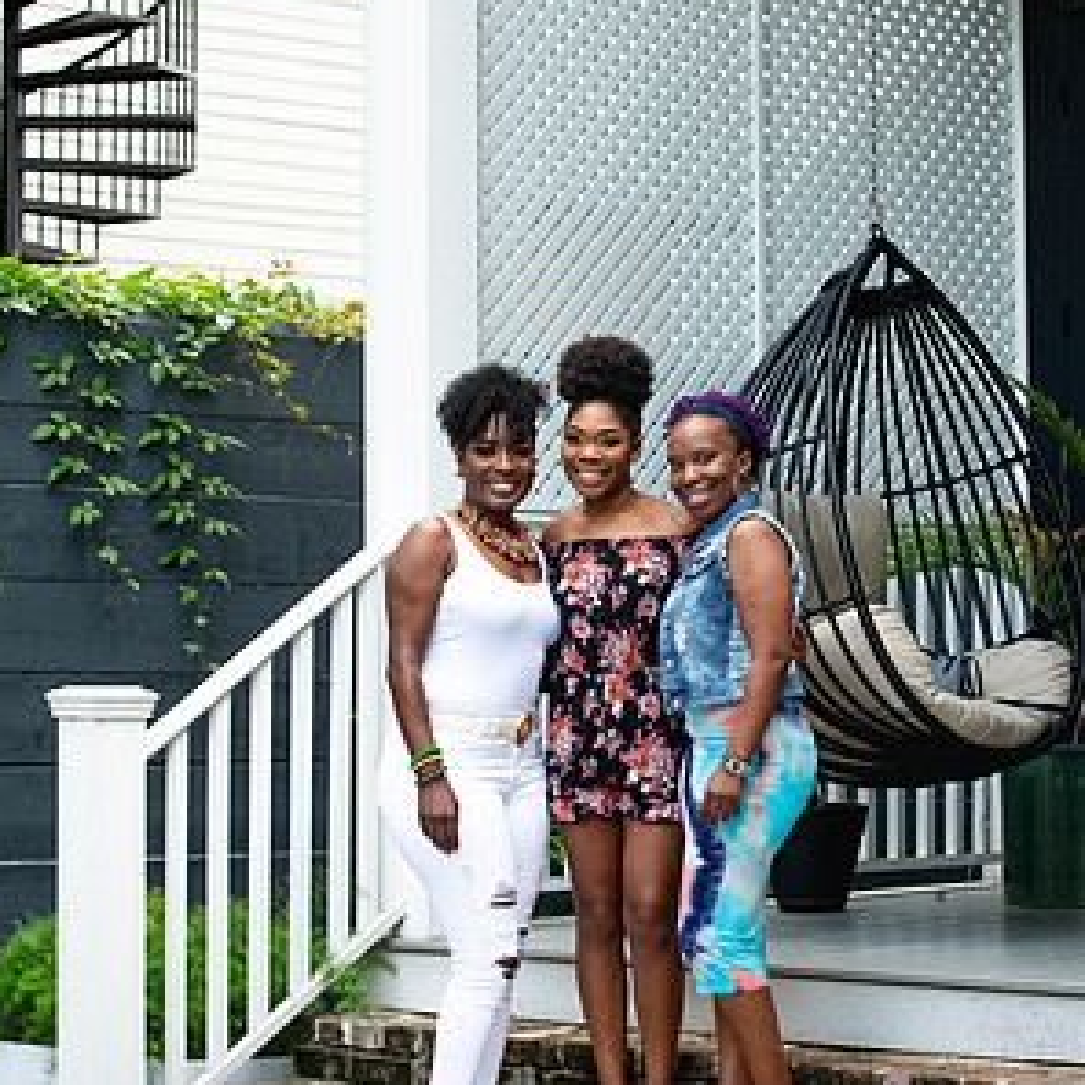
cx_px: 542
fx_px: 3759
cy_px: 488
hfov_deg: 16.4
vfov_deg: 16.4
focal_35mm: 106
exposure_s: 1/640
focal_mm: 82
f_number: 5.6
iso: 1250
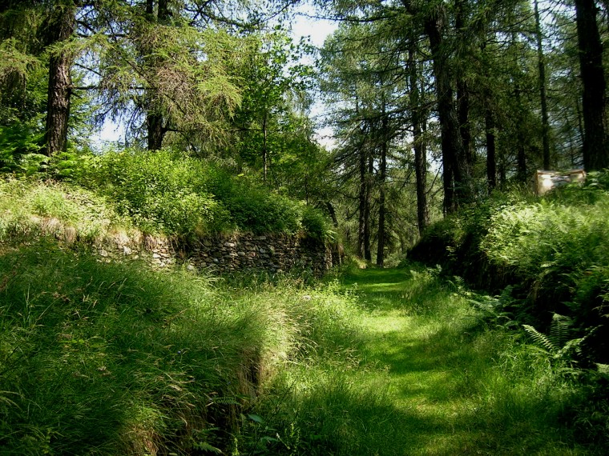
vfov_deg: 40.7
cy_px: 228
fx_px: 616
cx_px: 304
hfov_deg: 52.6
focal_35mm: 35
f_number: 2.8
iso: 50
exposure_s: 1/154
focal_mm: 5.4
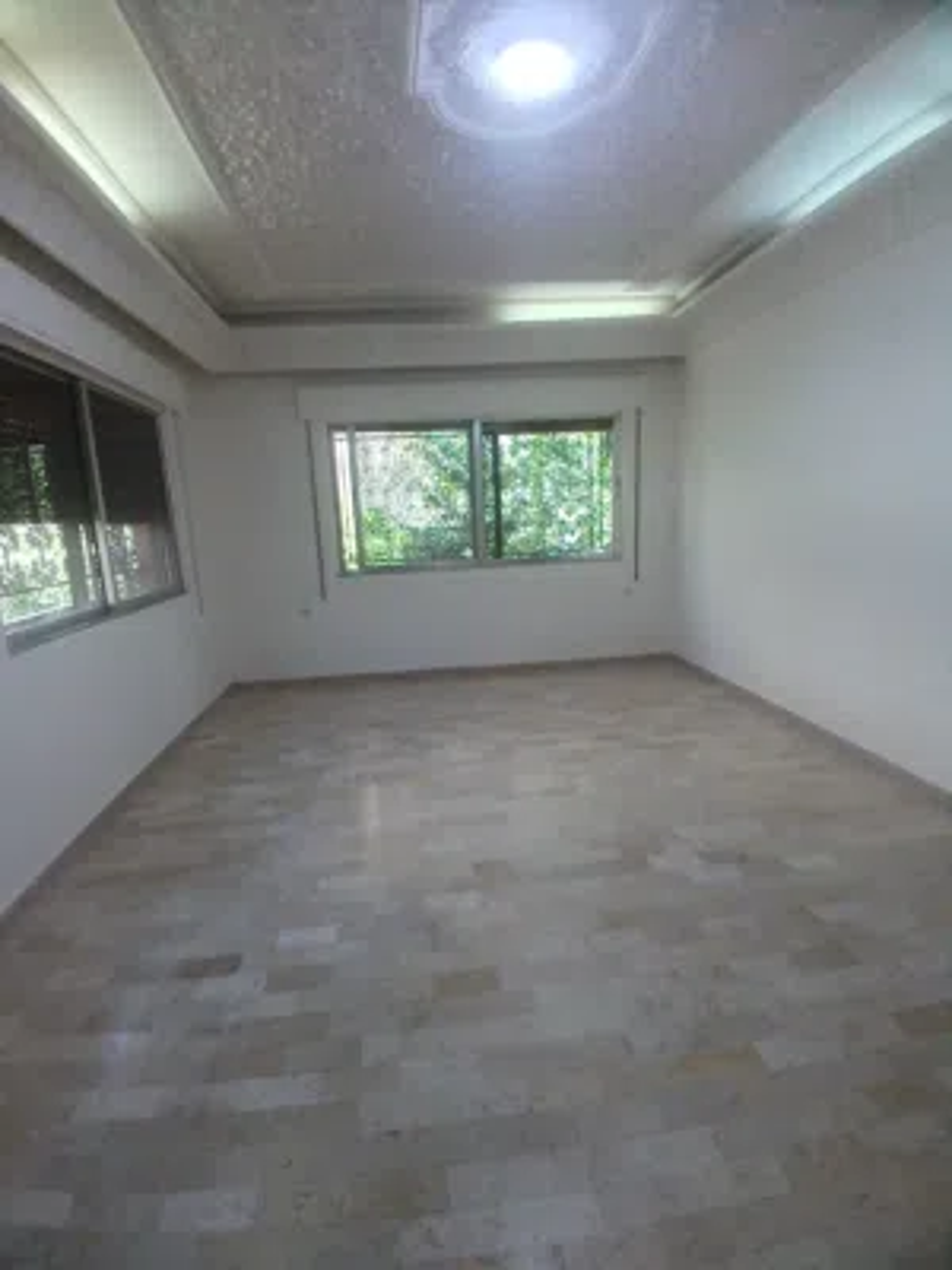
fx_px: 623
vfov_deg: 91.0
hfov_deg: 74.7
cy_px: 635
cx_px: 476
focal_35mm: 17
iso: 125
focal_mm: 1.4
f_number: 2.2
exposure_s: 1/50
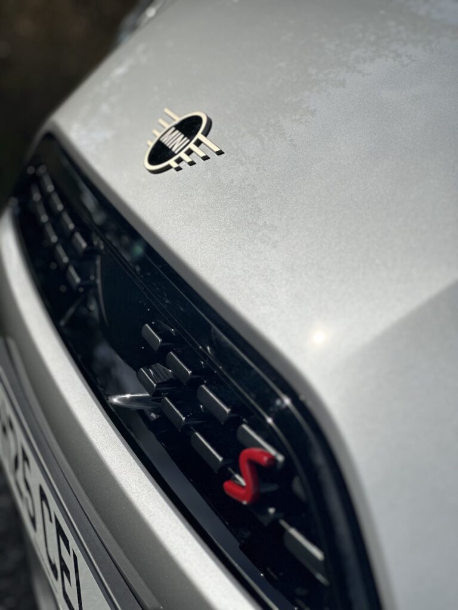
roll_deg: -0.2
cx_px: 229
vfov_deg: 25.3
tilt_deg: -20.1
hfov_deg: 19.1
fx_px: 1358
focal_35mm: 77
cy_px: 305
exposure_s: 1/2538
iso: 32
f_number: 2.8
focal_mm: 9
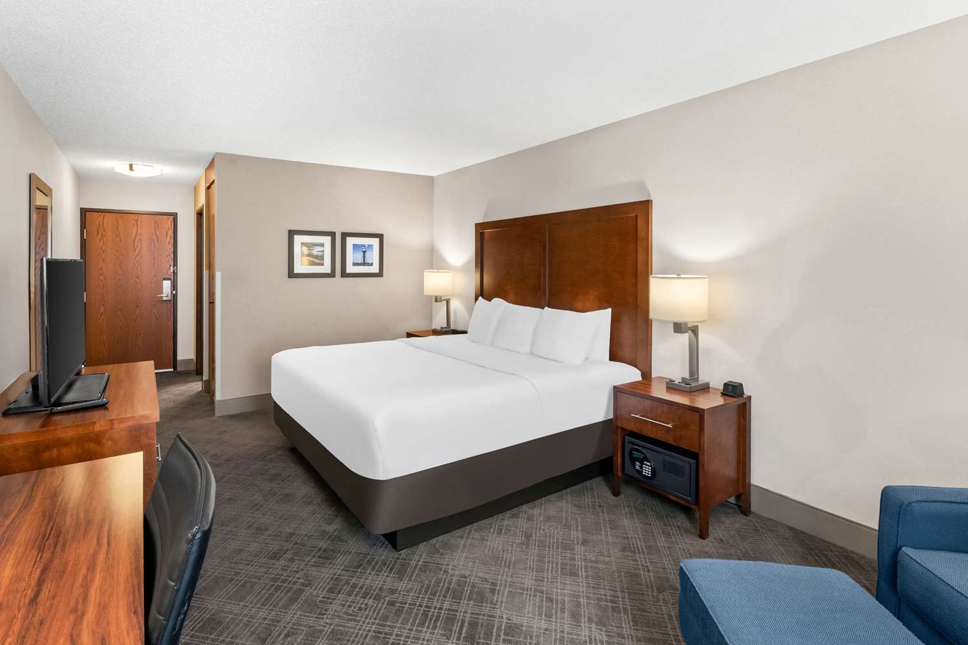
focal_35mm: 15
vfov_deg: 77.3
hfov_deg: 100.4
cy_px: 322
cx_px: 484
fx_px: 403
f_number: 8
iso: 400
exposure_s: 1/4
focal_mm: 10
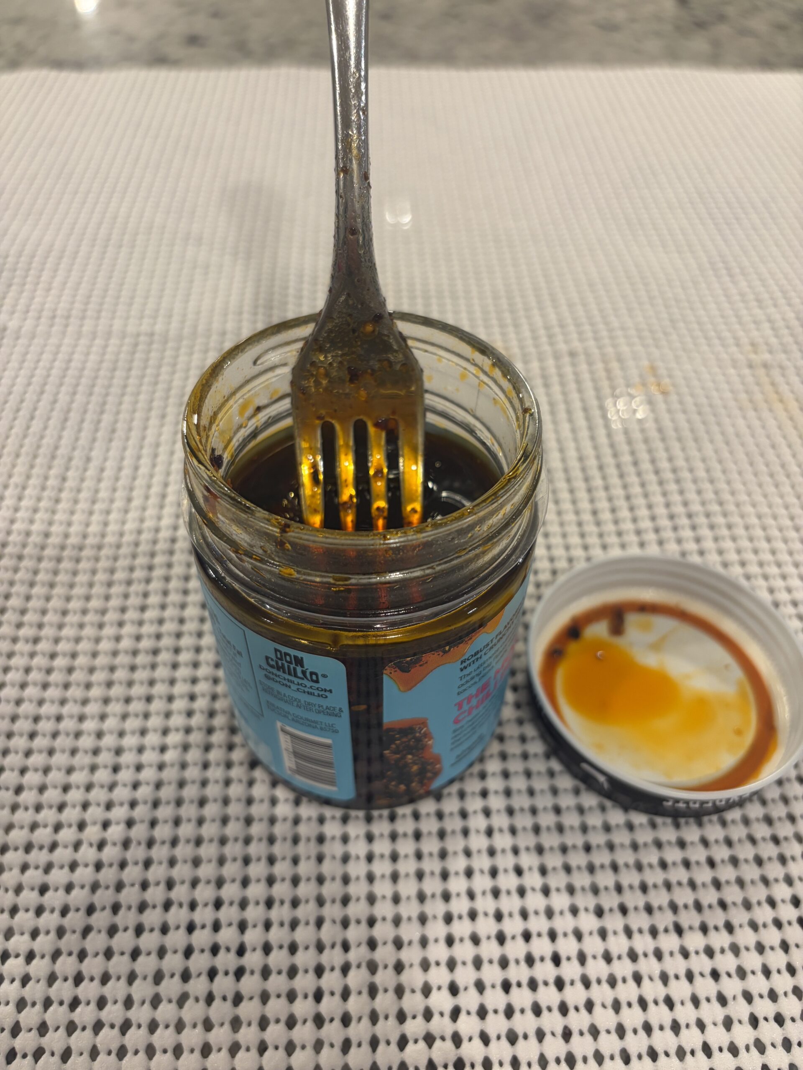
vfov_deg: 67.3
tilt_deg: -48.4
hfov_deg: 53.1
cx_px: 402
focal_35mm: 26
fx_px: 804
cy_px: 535
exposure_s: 1/60
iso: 125
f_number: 1.6
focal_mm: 5.96
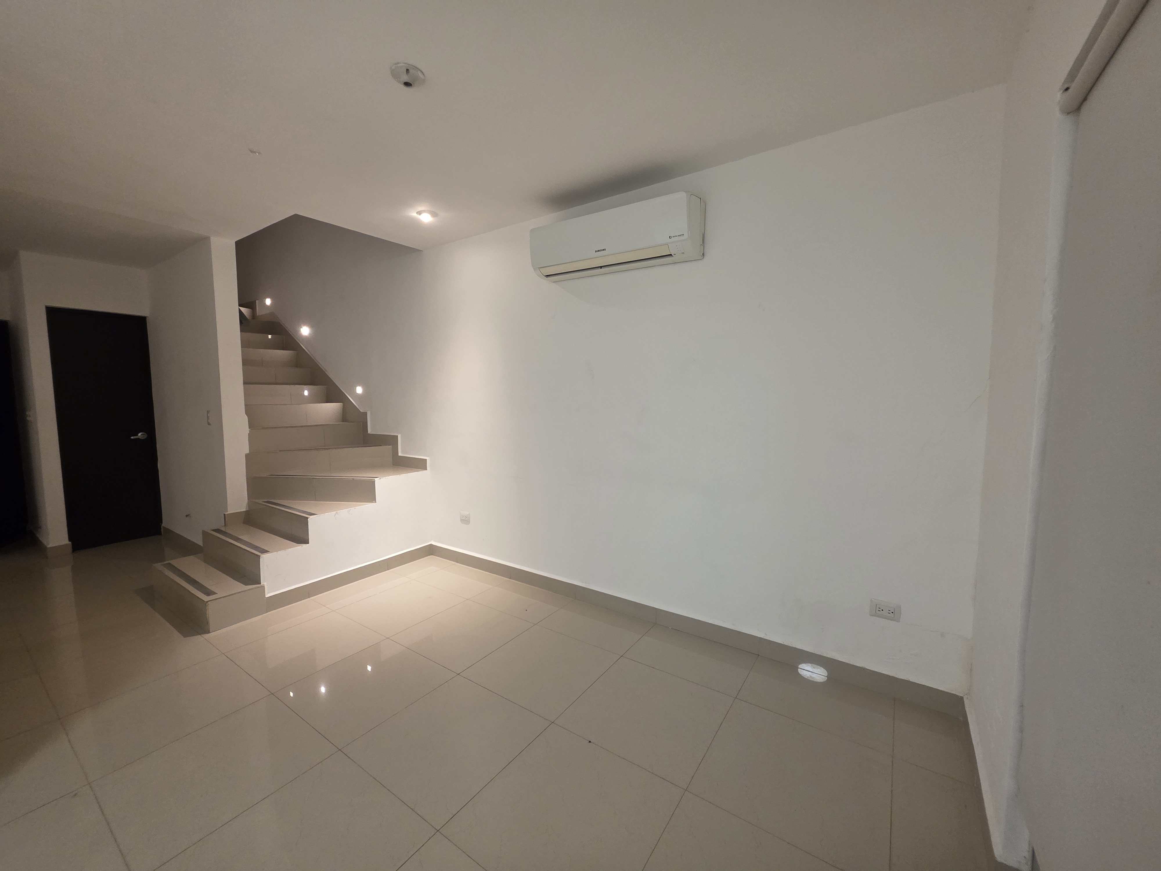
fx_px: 436
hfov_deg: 106.2
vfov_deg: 89.9
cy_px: 436
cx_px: 580
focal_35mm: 13
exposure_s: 1/60
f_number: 1.9
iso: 400
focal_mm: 2.2
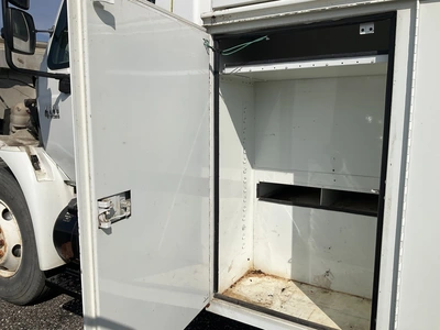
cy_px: 165
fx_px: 369
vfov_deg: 48.2
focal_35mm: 29
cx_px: 220
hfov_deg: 61.7
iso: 25
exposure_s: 1/5814
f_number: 1.8
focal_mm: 3
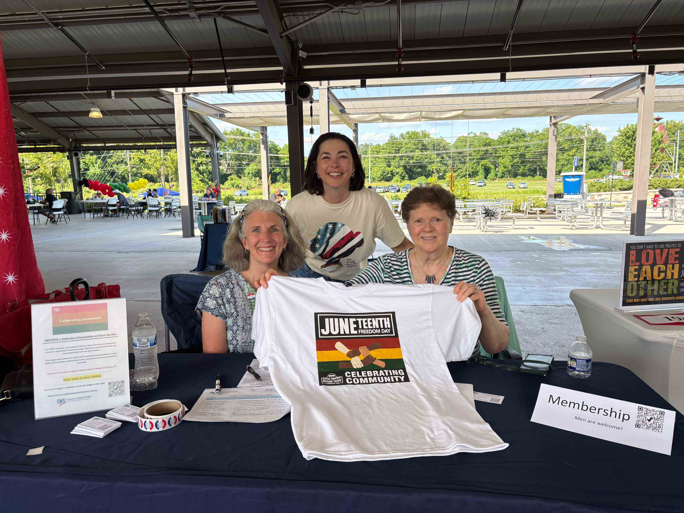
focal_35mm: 26
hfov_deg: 67.3
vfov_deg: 53.1
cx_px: 342
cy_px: 256
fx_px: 514
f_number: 1.6
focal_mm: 5.96
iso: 50
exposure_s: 1/581
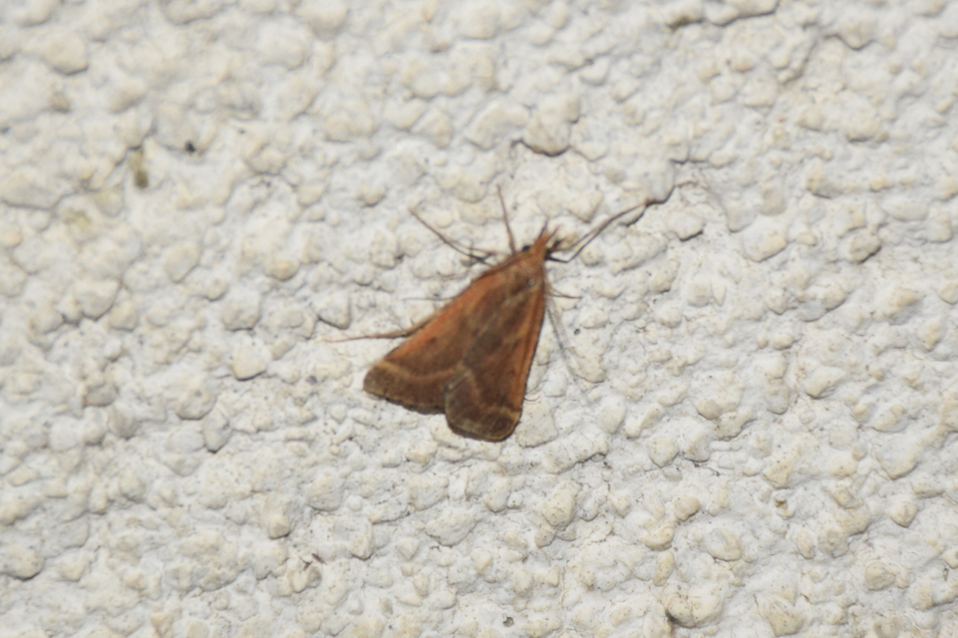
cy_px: 319
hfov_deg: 9.8
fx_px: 5586
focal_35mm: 210
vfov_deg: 6.5
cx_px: 479
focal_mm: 140
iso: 320
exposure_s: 1/60
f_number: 7.1
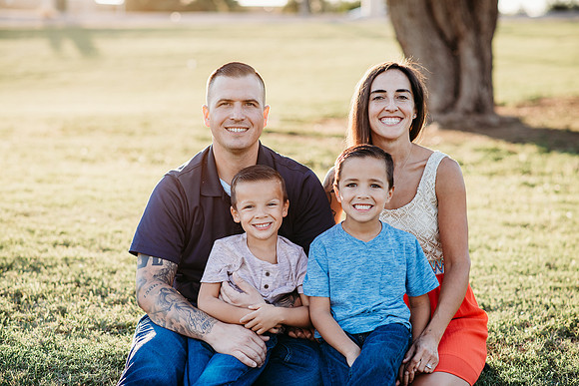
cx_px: 290
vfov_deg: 16.1
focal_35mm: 85
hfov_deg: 23.9
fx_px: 1367
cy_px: 193
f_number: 2.8
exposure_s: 1/400
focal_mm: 85
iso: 160
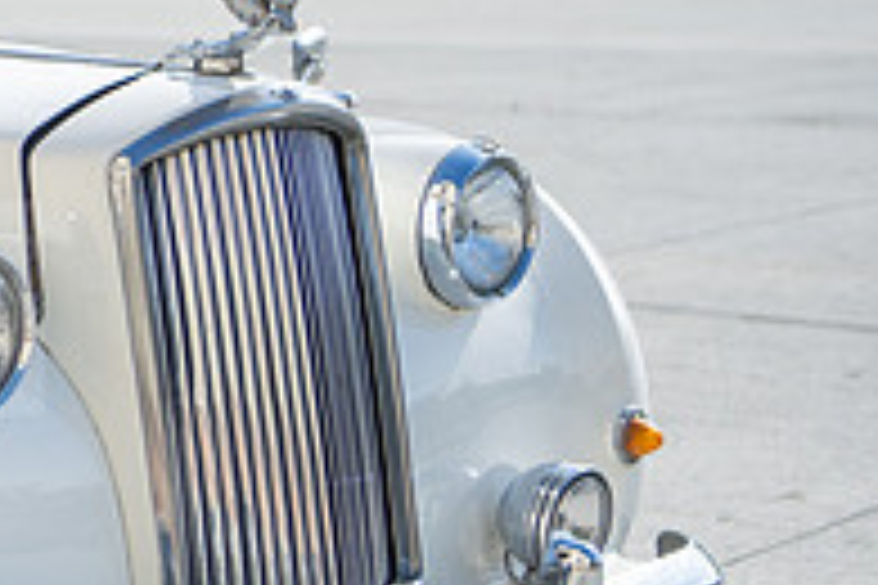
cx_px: -338
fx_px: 3268
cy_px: 308
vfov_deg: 10.2
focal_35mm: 134
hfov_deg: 14.5
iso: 100
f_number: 2.8
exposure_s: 1/1600
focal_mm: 45
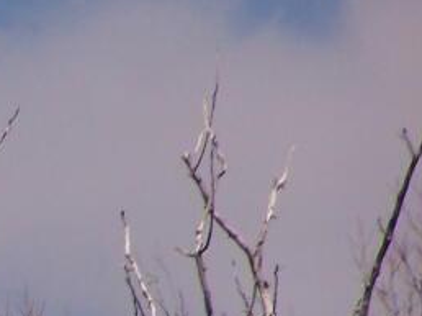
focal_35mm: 1509
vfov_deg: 1.0
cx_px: -386
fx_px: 18379
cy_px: 586
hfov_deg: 1.3
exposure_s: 1/1000
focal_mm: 63
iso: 80
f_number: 5
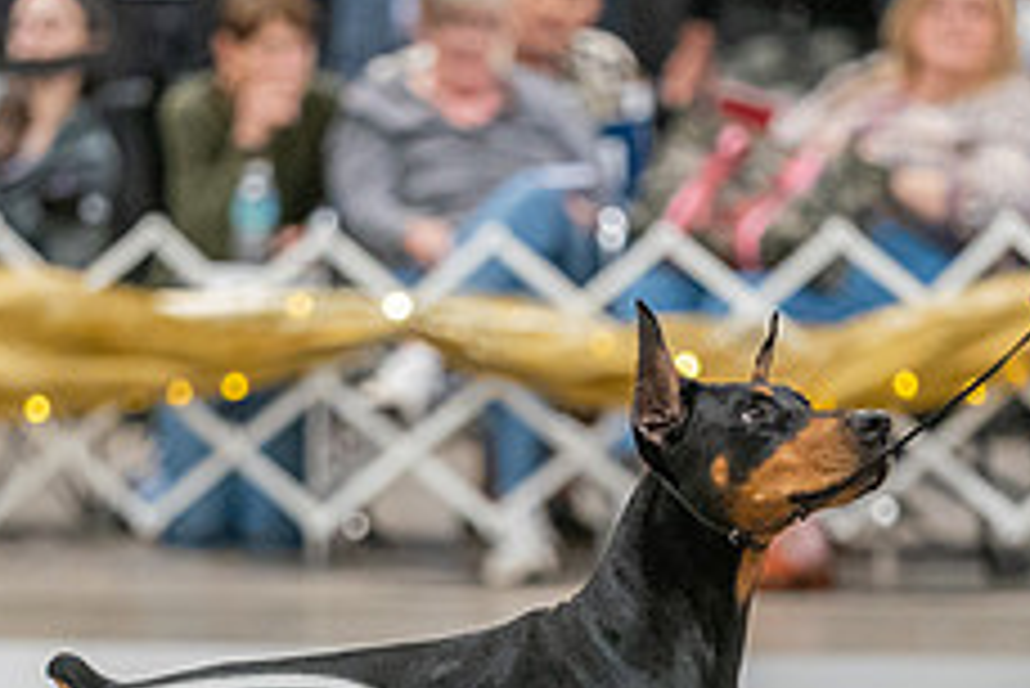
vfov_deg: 2.9
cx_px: 522
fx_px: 13541
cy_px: 519
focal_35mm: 473
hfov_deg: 4.4
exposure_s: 1/250
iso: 6400
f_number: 2.8
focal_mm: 187
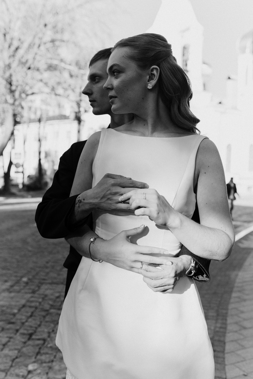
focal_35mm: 35
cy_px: 190
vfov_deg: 54.4
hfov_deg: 37.9
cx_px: 126
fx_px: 369
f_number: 3.2
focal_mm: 35
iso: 200
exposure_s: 1/800
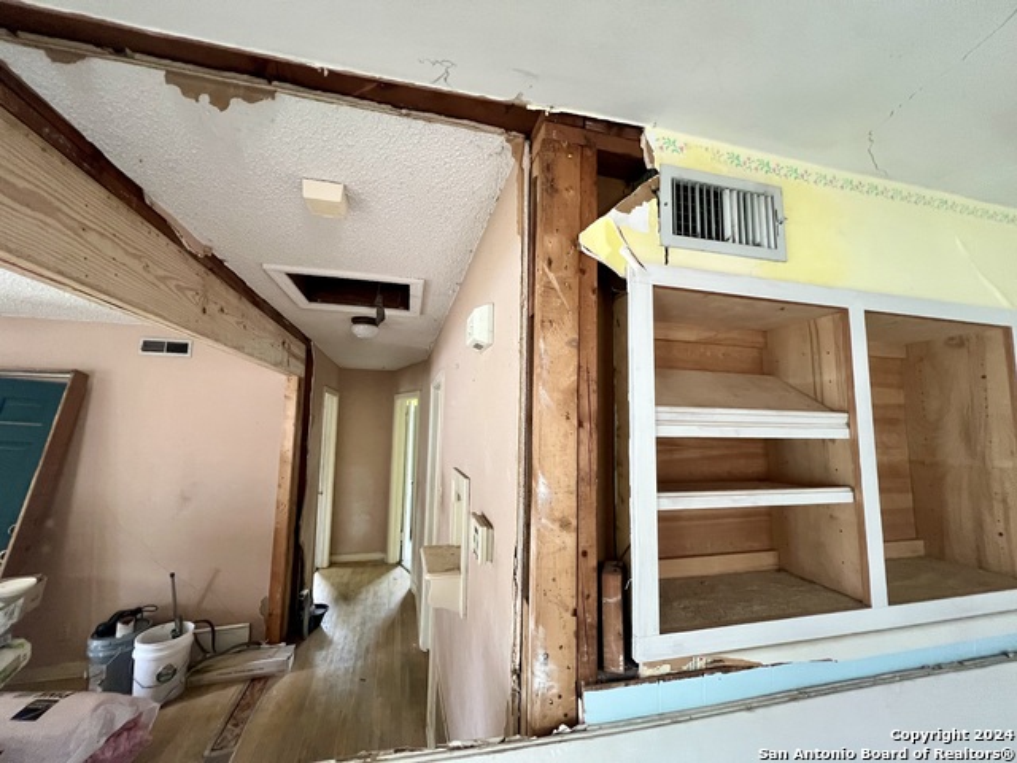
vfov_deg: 89.9
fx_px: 382
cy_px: 382
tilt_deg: +5.1
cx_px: 508
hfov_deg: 106.2
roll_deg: -1.7
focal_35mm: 13
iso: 320
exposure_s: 1/60
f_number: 1.8
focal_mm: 1.57
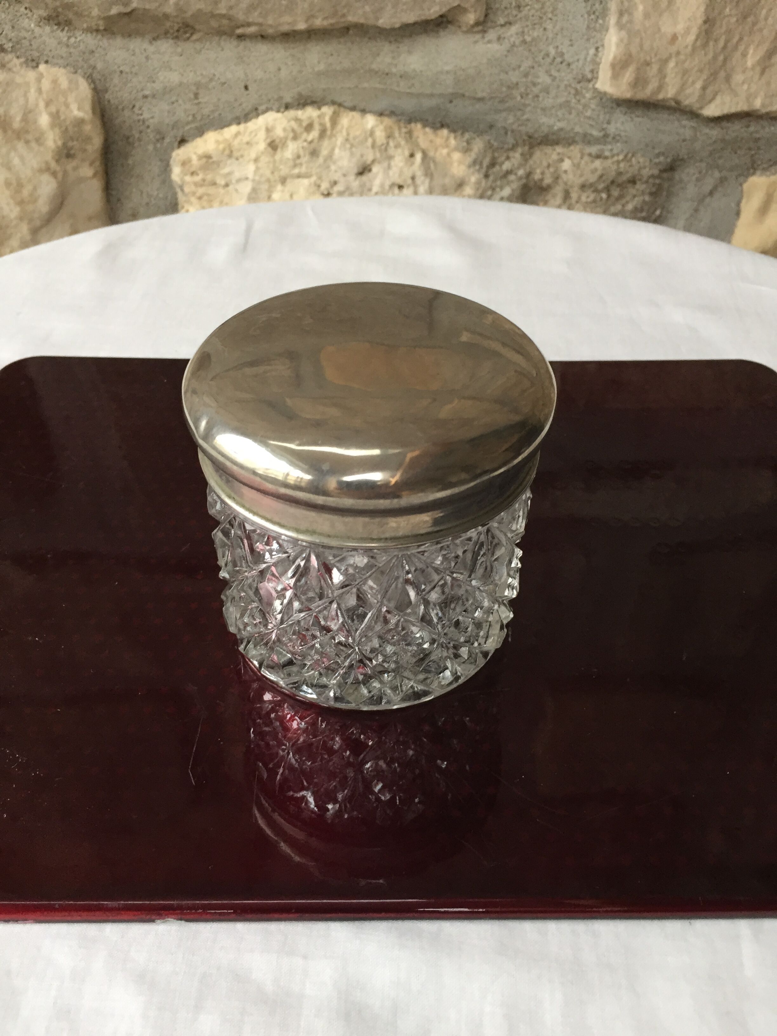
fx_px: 868
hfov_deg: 48.2
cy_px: 518
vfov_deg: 61.7
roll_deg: +0.1
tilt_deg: -40.7
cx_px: 388
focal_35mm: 29
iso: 125
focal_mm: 4.15
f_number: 2.2
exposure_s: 1/33
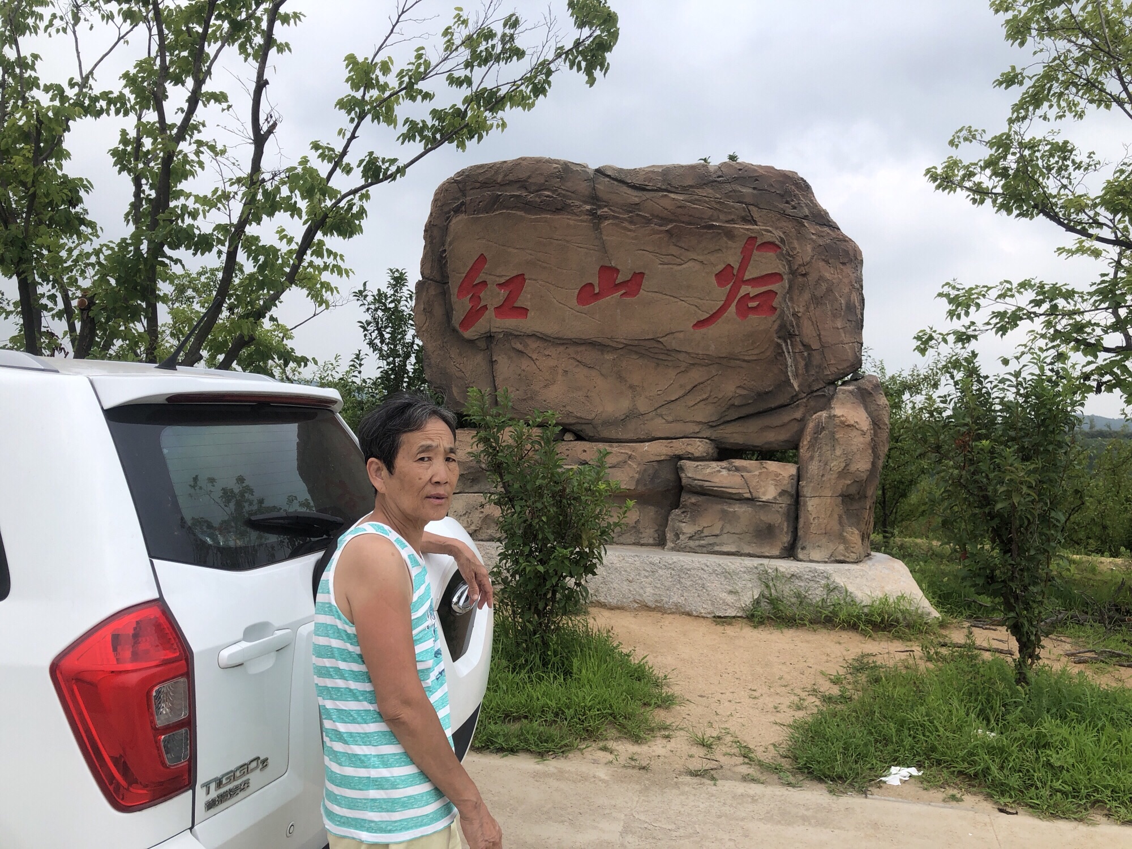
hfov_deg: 63.4
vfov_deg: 49.7
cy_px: 424
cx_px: 566
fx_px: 916
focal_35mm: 28
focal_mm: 4
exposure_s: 1/1116
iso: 20
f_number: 1.8
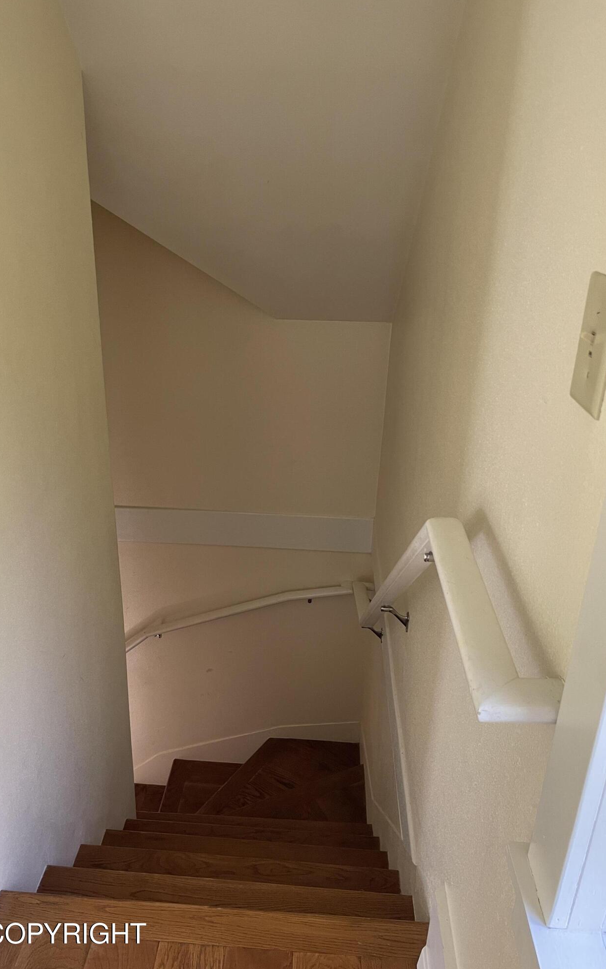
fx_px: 740
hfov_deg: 44.4
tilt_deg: -22.8
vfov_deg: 66.5
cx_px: 262
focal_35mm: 28
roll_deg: -0.9
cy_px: 487
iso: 125
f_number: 1.6
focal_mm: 4.2
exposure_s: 1/75
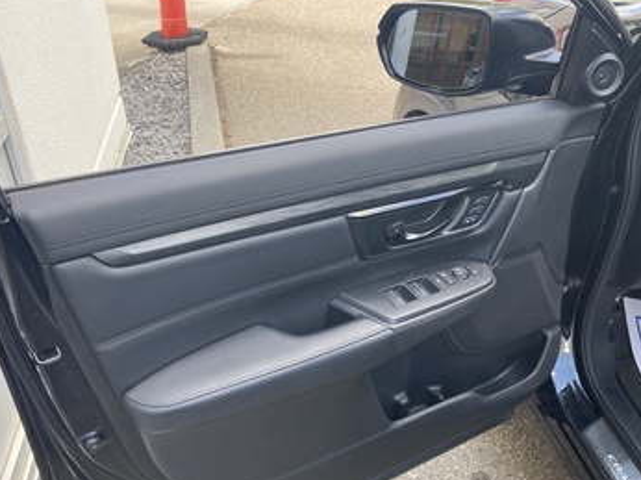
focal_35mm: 34
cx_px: 293
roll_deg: +1.6
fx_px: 629
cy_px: 279
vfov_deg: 41.6
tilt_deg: -35.2
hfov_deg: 53.9
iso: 32
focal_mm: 3.99
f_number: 1.8
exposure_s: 1/121
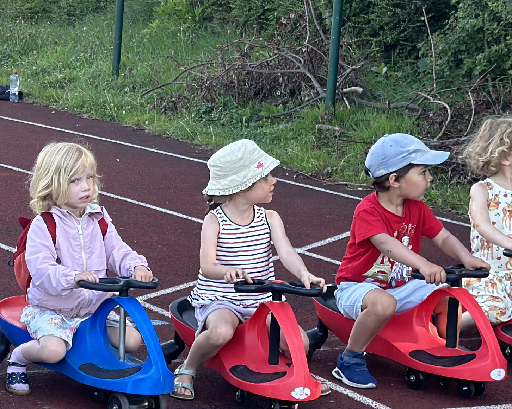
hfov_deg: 14.4
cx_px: -86
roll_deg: -2.2
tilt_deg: -9.6
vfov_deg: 11.9
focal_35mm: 130
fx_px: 1970
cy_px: 235
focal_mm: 6.86
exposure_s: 1/395
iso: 80
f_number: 1.78
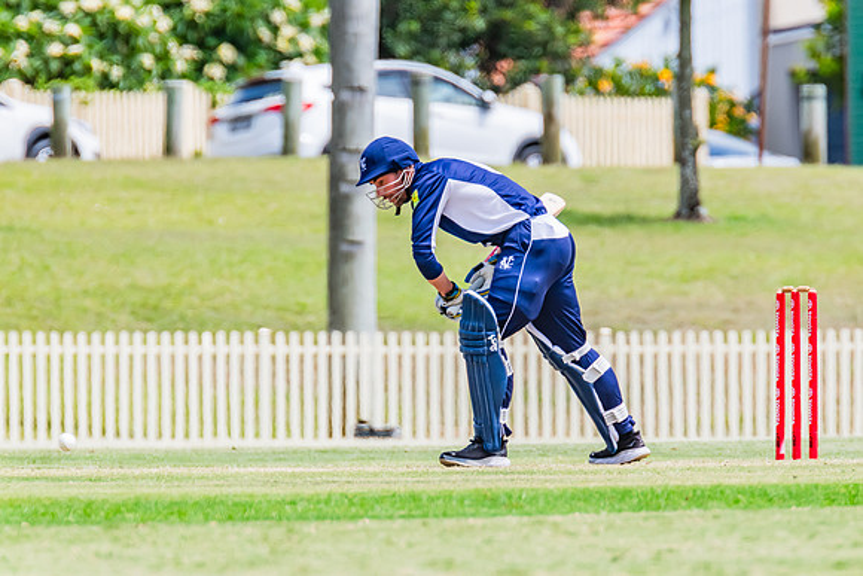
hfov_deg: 2.7
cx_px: 512
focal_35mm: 755
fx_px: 18100
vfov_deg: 1.8
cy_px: 243
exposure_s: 1/2000
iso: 800
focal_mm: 600
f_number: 9
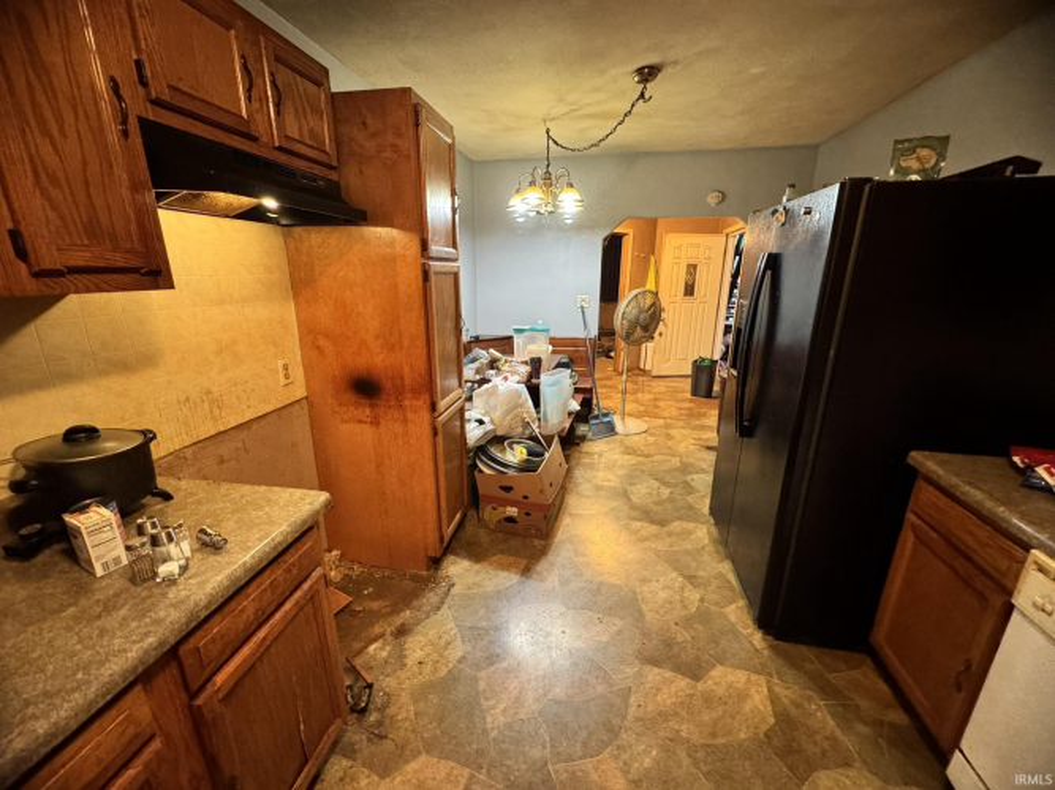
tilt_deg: -15.3
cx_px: 528
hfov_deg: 102.1
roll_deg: -0.2
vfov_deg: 85.7
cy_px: 395
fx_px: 427
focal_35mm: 14
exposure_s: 1/60
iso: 1000
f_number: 2.2
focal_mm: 2.22
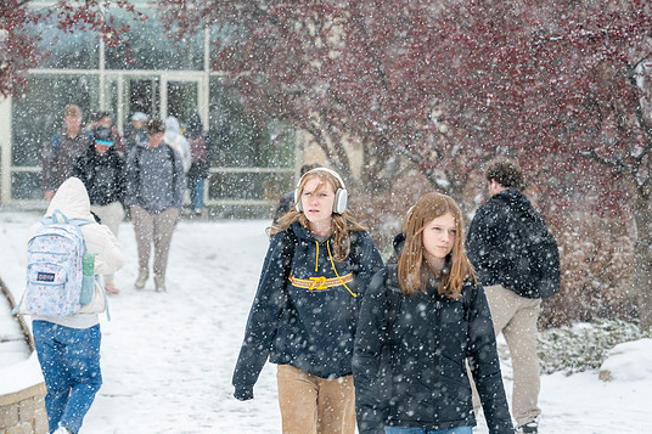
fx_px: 2354
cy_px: 211
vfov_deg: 10.5
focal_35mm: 130
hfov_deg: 15.8
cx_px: 349
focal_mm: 120
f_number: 5.6
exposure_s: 1/400
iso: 500
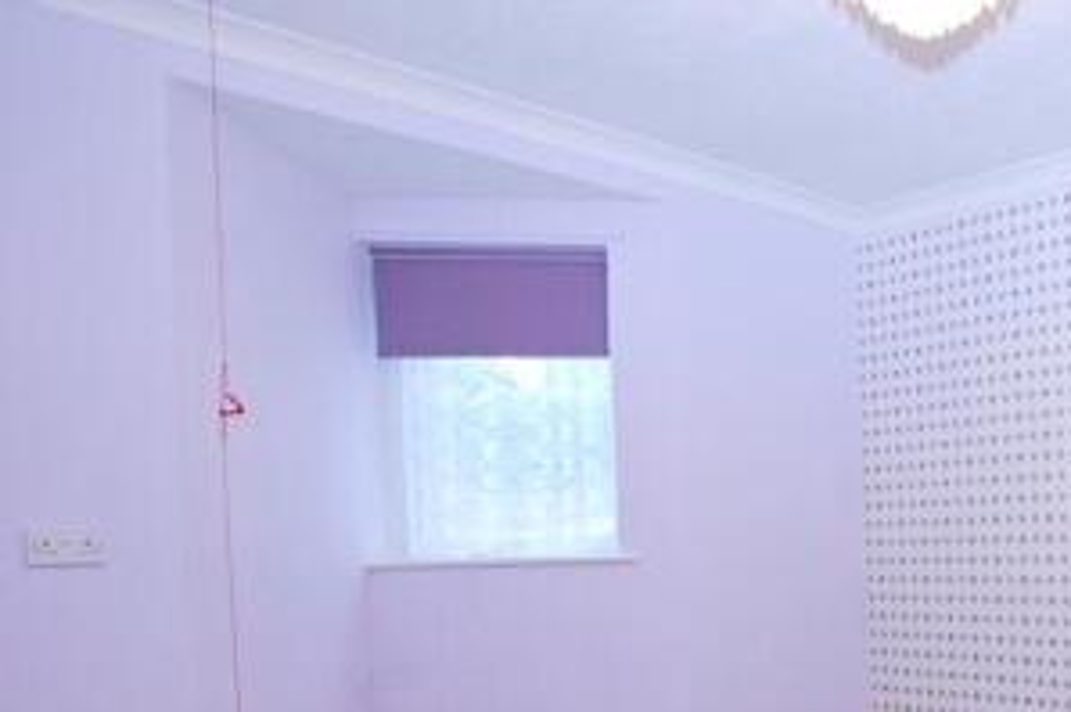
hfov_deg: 47.7
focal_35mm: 33
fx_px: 981
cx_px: 1064
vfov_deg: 38.6
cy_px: 554
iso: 800
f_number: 4
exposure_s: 1/60
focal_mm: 10
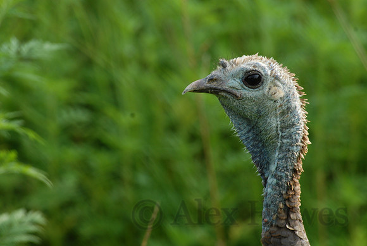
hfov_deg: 3.4
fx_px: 6128
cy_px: 123
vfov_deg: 2.3
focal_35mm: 600
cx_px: 184
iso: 250
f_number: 8
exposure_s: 1/160
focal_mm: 400
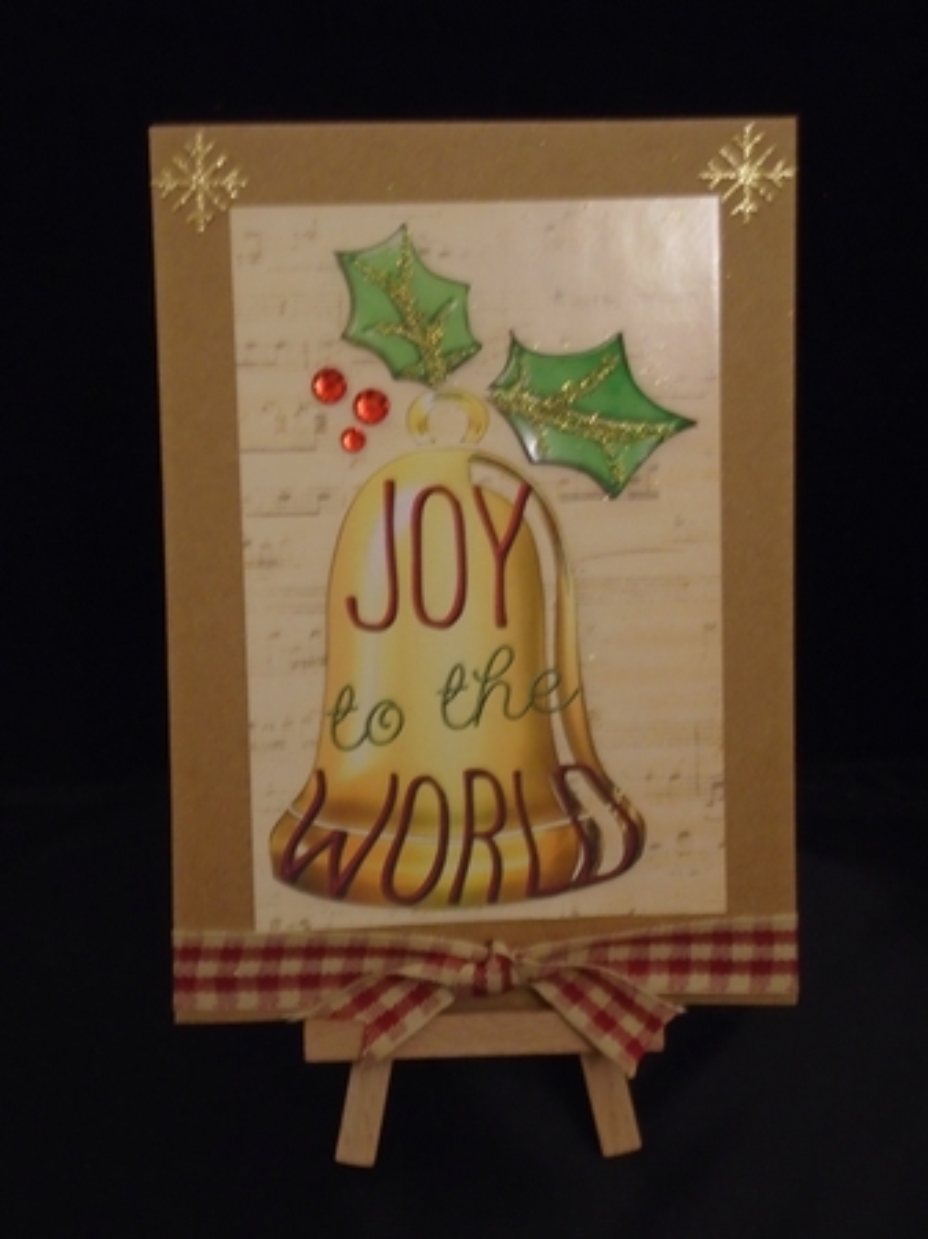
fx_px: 1503
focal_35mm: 42
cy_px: 620
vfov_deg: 44.8
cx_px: 464
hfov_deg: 34.3
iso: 400
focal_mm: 7.4
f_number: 4.1
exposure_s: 1/6
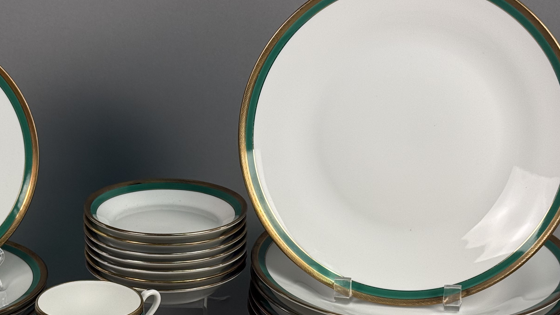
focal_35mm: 88
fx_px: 1307
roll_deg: -0.8
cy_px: 237
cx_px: 193
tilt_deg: -21.4
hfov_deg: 24.1
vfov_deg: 13.7
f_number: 1.78
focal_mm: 6.76
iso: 50
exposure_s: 1/124
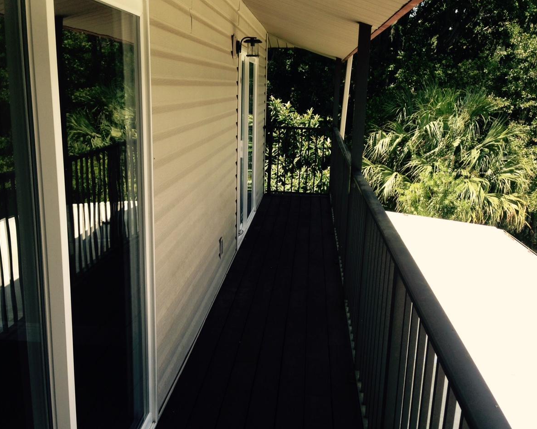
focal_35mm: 35
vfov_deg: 42.2
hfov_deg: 51.5
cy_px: 211
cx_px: 250
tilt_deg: -13.0
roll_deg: -0.8
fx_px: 556
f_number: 2.4
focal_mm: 4.12
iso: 50
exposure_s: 1/423
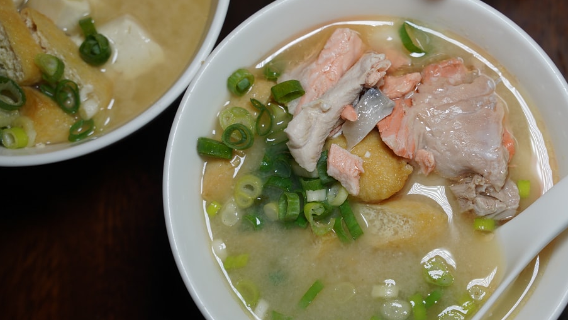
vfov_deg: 18.8
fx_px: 964
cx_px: 374
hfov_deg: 32.6
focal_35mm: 64
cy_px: 165
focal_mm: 46
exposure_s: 1/100
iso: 100
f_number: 5
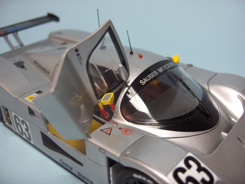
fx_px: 276
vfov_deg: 36.8
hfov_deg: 47.9
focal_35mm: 39
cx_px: 122
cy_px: 92
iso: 200
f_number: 2.8
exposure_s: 1/97.8
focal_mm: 8
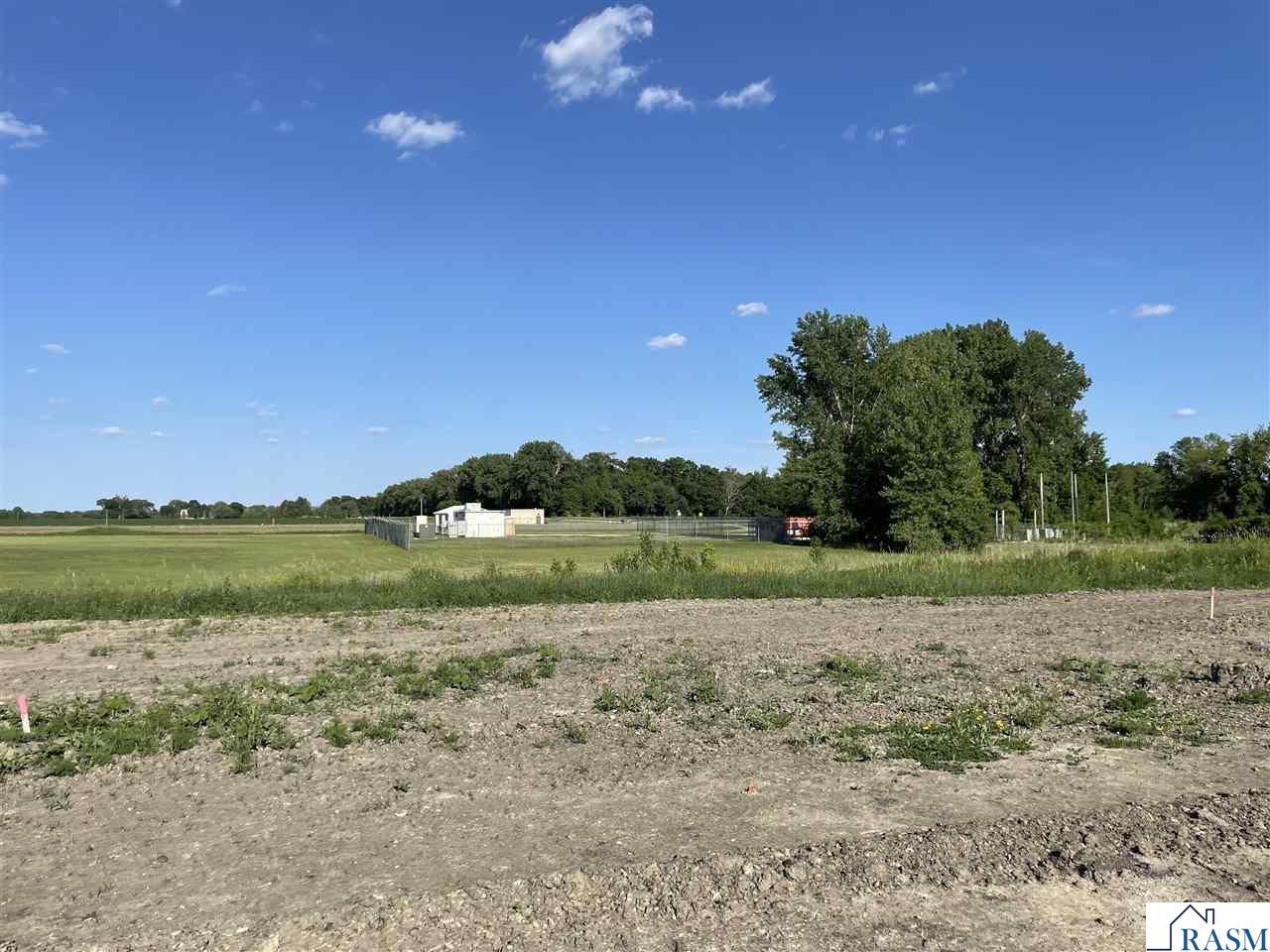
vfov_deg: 53.1
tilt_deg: +3.5
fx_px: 954
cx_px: 635
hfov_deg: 67.3
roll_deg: -0.8
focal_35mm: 26
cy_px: 476
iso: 32
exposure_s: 1/3861
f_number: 1.6
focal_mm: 4.2
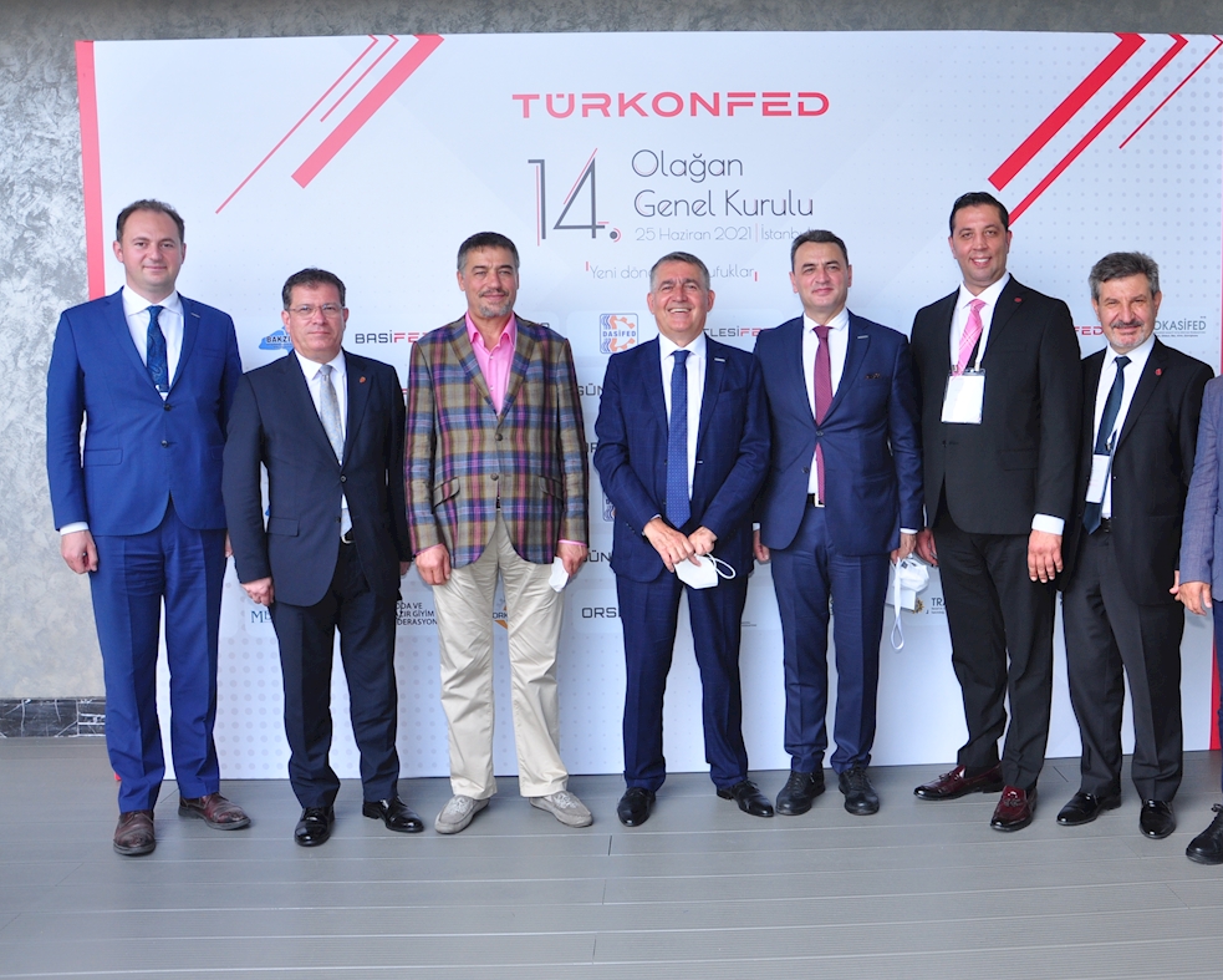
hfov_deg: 56.8
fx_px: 1122
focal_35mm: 31
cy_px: 483
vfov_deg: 47.1
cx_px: 719
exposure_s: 1/60
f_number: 7.1
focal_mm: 18
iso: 320
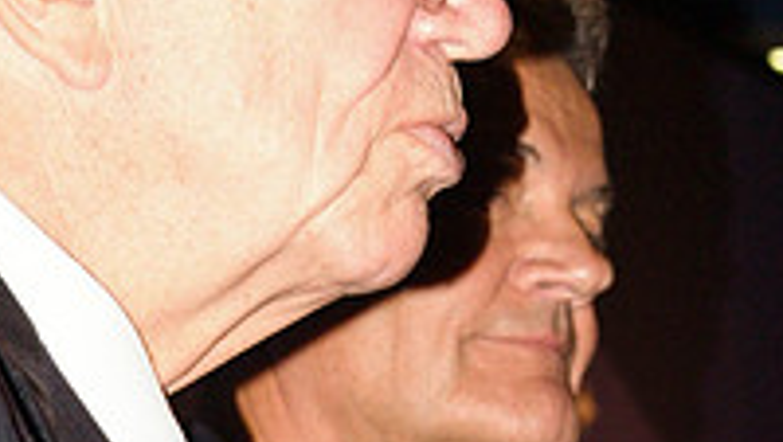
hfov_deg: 8.7
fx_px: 5134
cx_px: 345
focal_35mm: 247
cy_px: 188
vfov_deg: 4.9
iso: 1600
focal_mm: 70
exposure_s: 1/60
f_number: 9.5
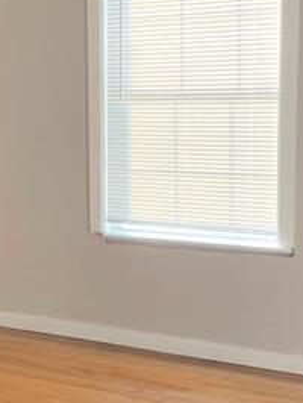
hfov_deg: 19.3
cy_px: 209
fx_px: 874
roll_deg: +2.1
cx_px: 35
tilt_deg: -7.9
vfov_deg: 26.0
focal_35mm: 75
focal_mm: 4.2
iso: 32
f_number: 1.6
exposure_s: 1/284
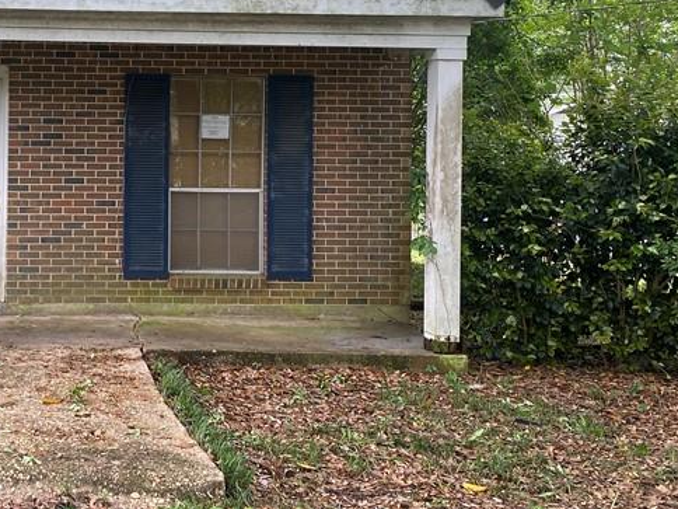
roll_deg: -0.8
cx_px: 28
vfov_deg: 26.2
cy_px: 125
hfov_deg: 32.6
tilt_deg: +1.4
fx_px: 1077
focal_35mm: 55
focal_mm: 4.25
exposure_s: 1/121
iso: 40
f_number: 1.8
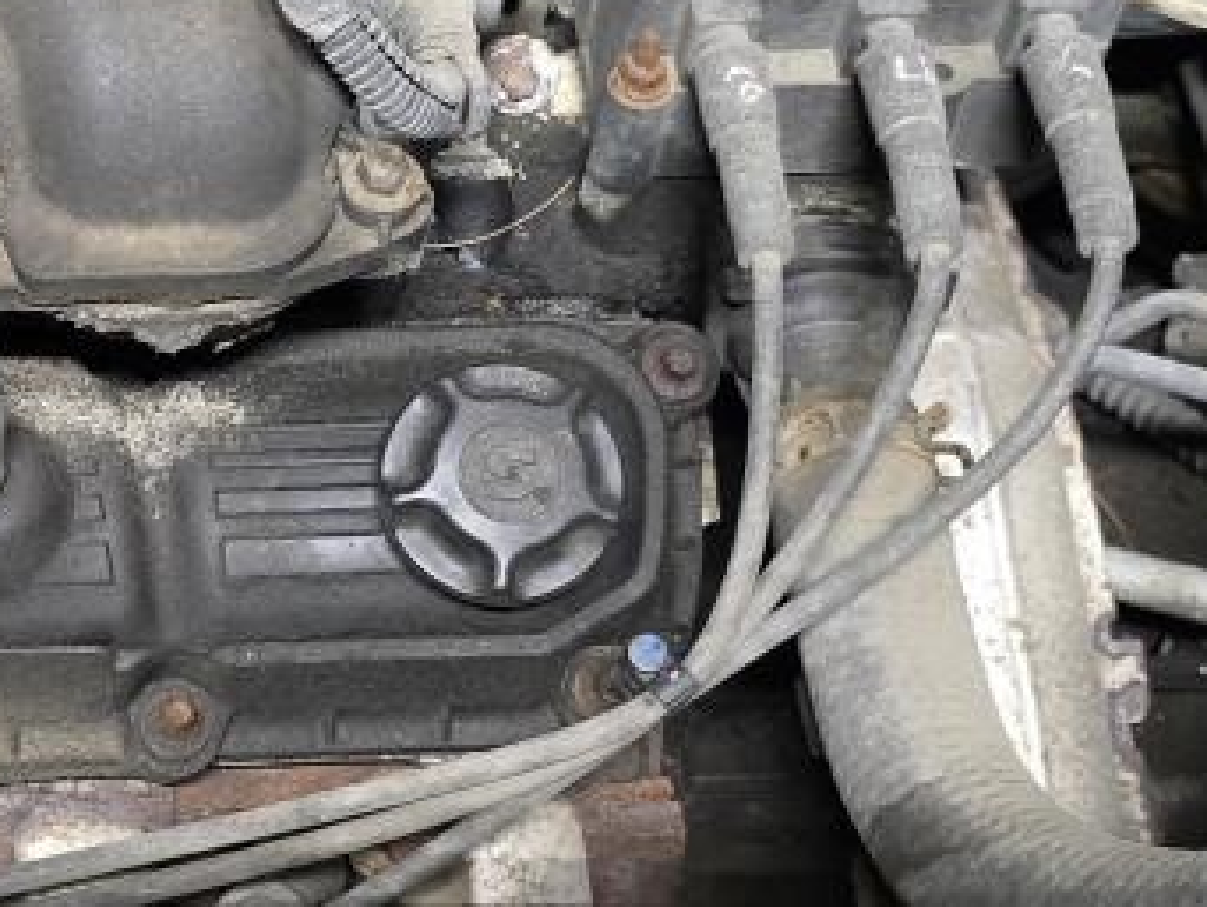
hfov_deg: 21.9
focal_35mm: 86
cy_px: 519
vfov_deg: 17.2
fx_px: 3001
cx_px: 11
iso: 1000
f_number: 1.7
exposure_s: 1/60
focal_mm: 6.3
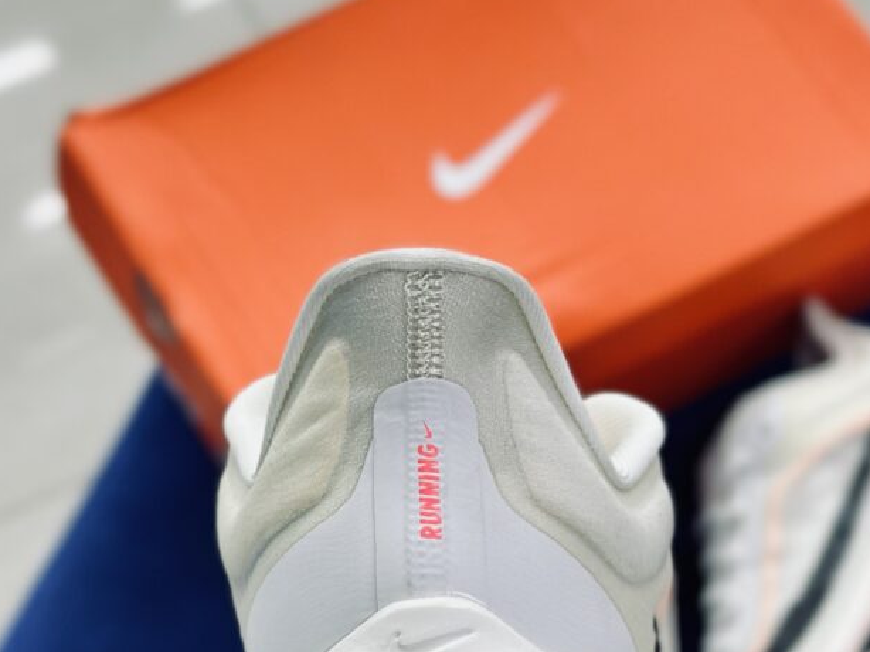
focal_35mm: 73
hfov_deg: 26.7
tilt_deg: -61.6
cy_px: 626
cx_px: 421
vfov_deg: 19.7
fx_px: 1834
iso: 64
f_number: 1.78
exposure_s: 1/100
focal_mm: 6.86
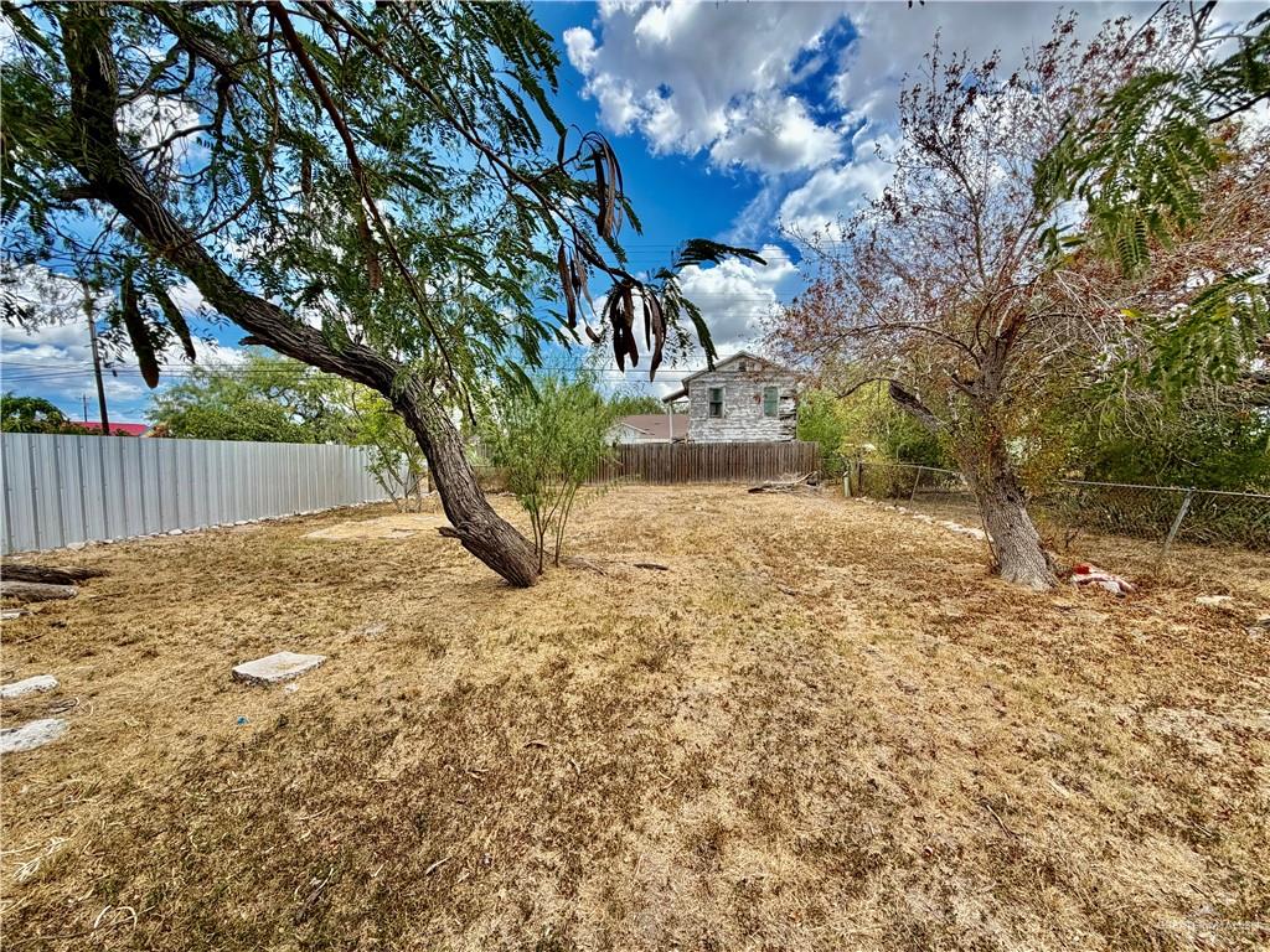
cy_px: 476
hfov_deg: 102.1
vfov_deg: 85.7
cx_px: 635
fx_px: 514
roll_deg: +0.4
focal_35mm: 14
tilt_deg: -2.6
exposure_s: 1/770
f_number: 2.2
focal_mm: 2.22
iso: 32
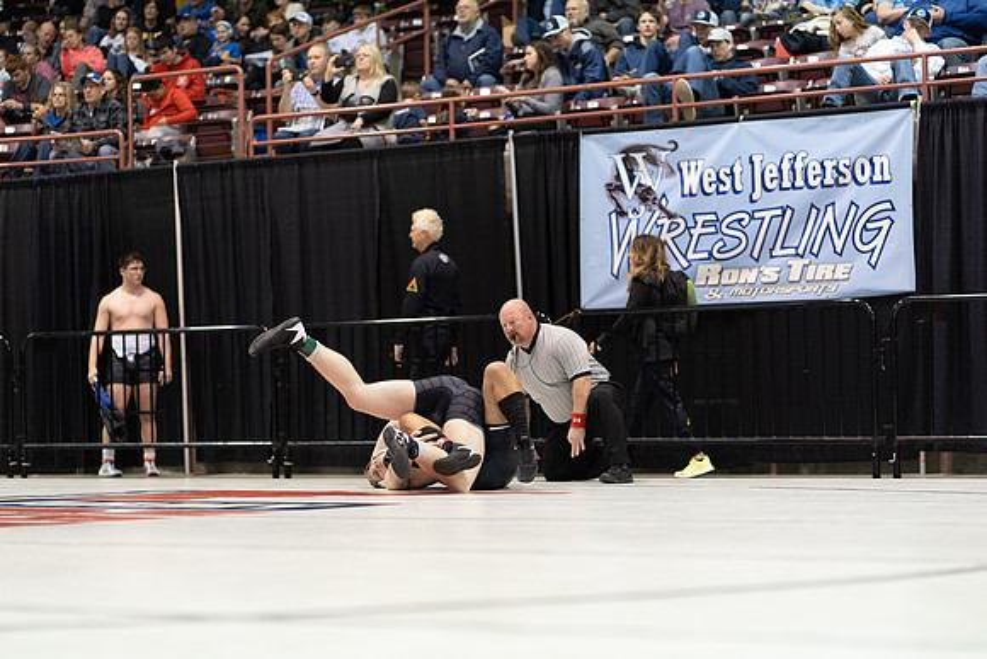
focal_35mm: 85
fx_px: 2331
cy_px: 330
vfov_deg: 16.1
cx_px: 494
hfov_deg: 23.9
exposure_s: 1/500
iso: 2000
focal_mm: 85
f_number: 1.8
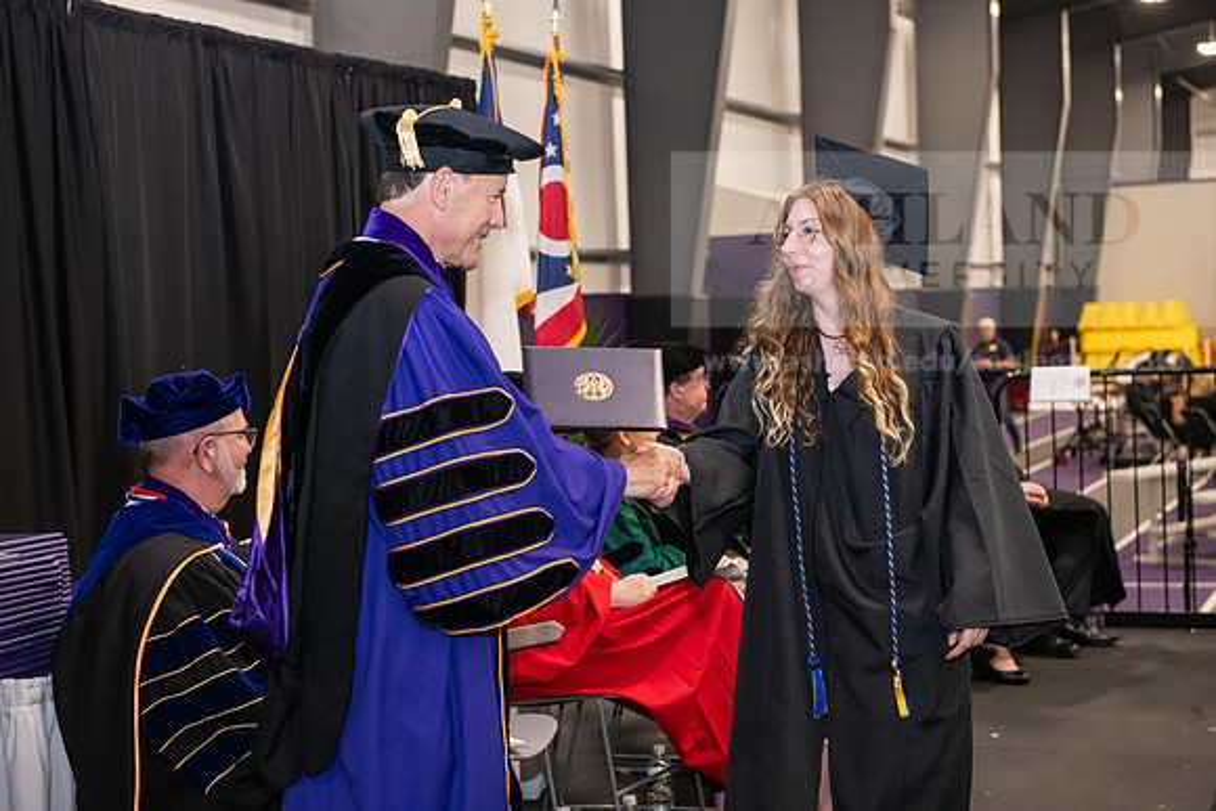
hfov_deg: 30.5
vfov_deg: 20.6
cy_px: 406
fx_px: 2230
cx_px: 608
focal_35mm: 66
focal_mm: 66
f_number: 5
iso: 2500
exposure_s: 1/125
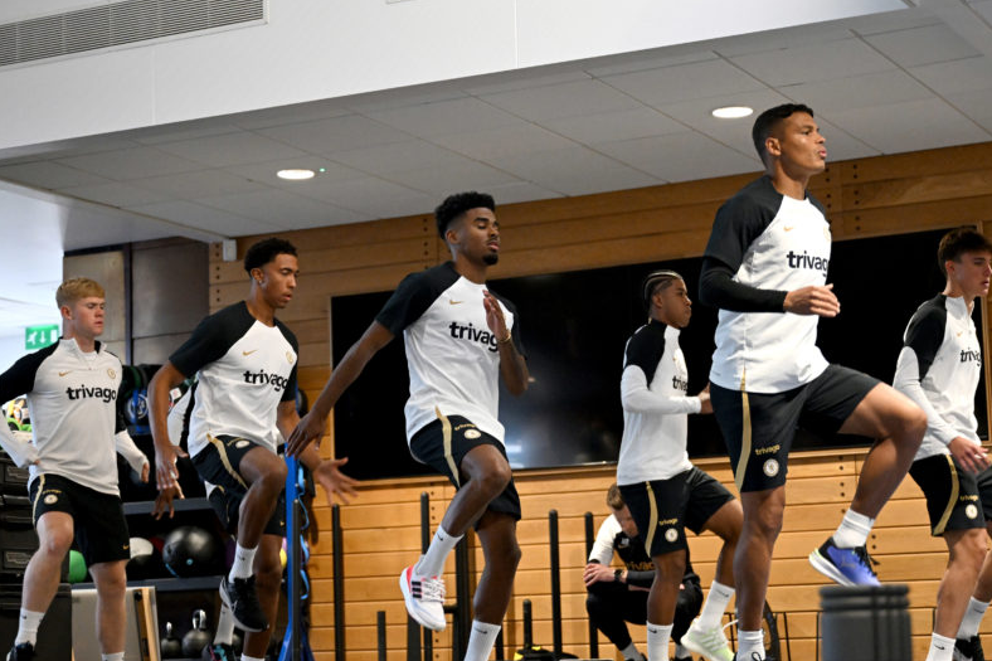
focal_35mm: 78
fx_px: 2149
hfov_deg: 26.0
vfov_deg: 17.5
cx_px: 501
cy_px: 367
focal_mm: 60
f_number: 2.8
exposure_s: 1/250
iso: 4000
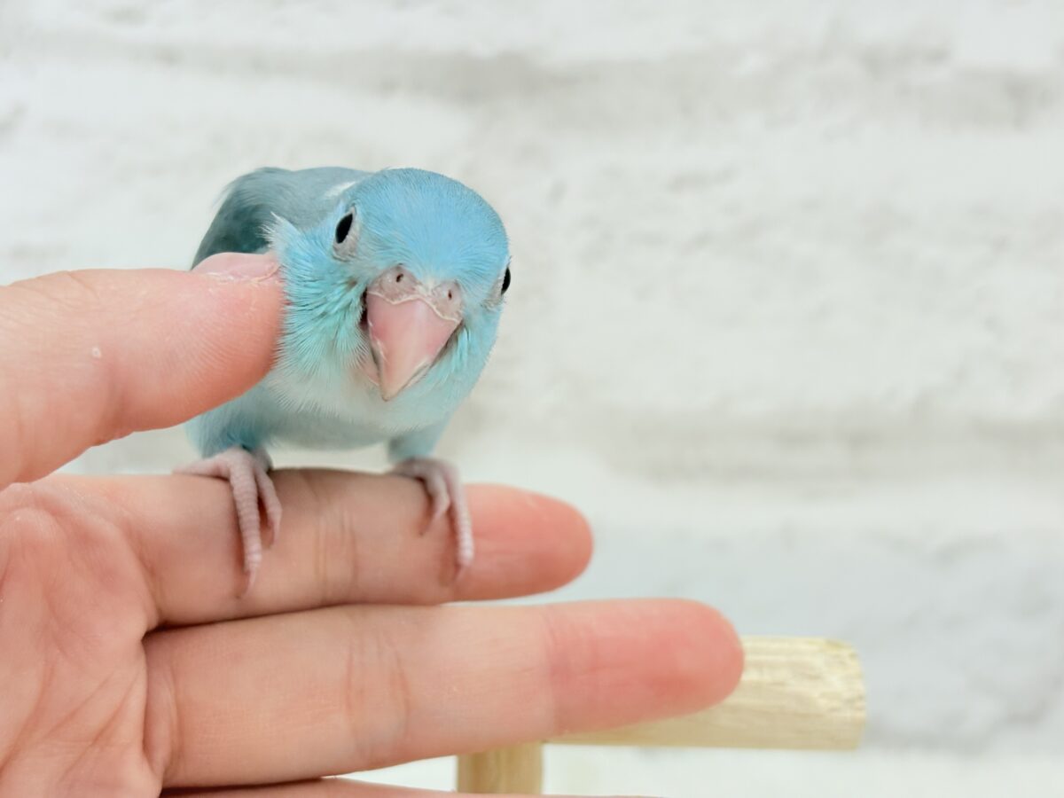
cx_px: 532
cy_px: 399
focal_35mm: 52
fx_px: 1598
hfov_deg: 36.8
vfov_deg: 28.0
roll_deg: -1.5
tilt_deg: -7.7
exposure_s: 1/100
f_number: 1.6
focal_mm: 5.96
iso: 80
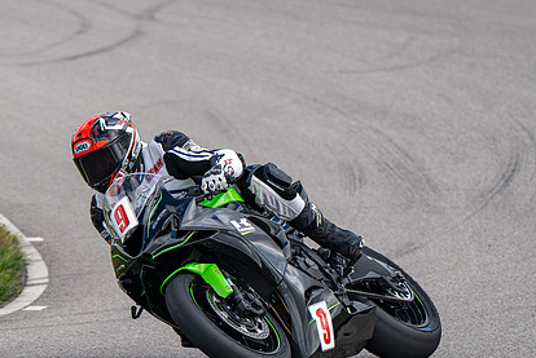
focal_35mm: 674
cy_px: 278
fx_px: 10046
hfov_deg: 3.1
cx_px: 183
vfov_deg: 2.0
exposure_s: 1/1250
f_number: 6.3
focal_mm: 350
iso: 360
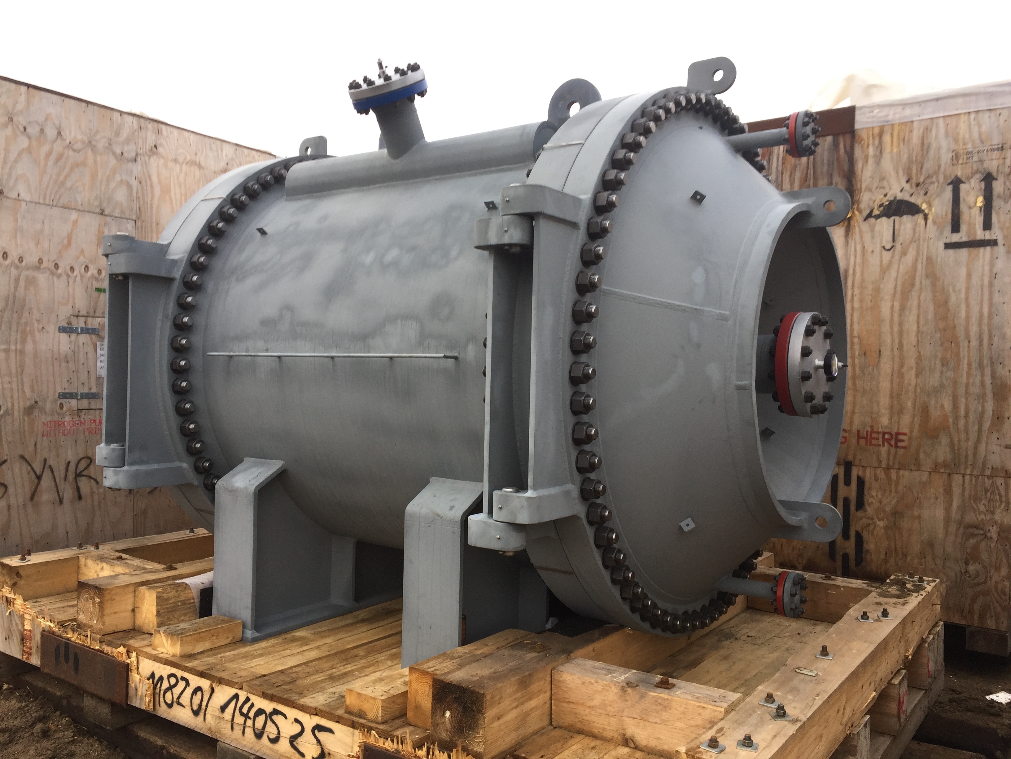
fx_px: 847
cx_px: 506
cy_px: 380
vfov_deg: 48.2
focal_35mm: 29
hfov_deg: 61.7
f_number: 2.2
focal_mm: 4.15
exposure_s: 1/60
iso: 32
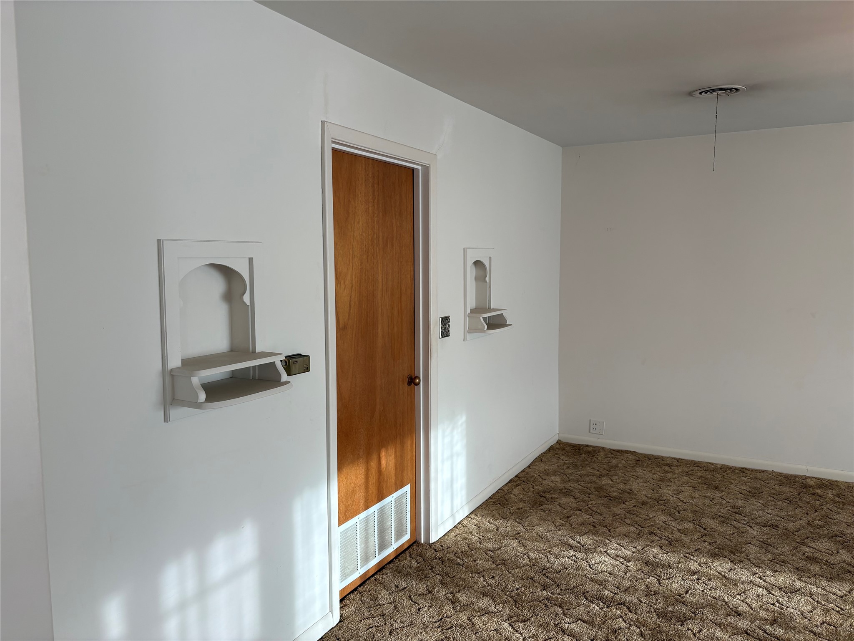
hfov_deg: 67.3
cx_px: 427
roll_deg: +0.3
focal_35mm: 26
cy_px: 320
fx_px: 641
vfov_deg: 53.1
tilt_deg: -6.0
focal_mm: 5.96
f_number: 1.6
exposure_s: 1/120
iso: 40
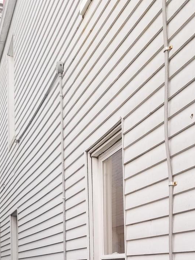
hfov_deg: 26.1
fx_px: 420
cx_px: 112
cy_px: 239
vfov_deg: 32.5
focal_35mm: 56
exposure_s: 1/120
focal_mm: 4.2
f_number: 1.7
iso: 80
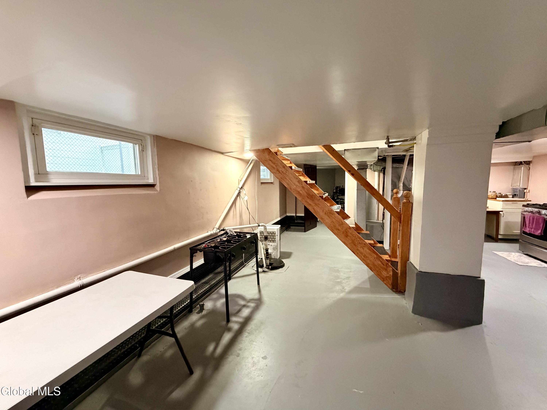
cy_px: 205
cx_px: 274
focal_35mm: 14
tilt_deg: -5.9
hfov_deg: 102.1
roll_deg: +1.8
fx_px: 221
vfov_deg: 85.7
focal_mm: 2.22
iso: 800
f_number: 2.2
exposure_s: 1/60
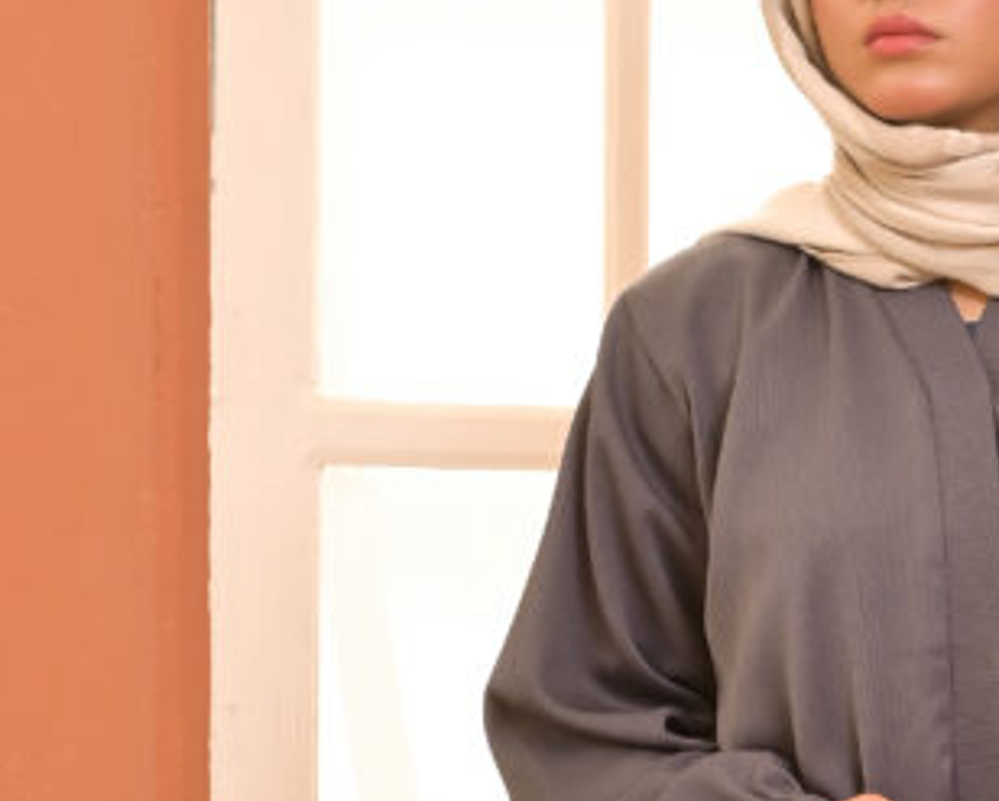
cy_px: 1177
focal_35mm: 160
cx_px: 928
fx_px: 4735
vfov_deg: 9.4
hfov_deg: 11.9
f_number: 6.3
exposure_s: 1/200
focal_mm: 50
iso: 500
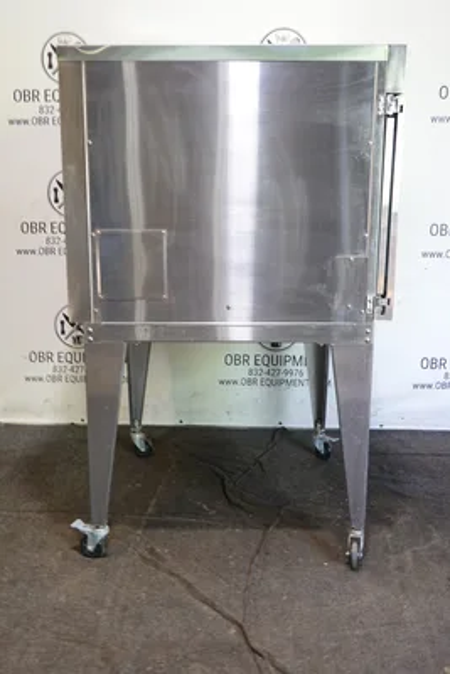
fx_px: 674
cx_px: 225
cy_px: 337
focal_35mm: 36
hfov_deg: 36.9
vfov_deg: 53.1
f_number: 4
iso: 100
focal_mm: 13.29
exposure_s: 1/4
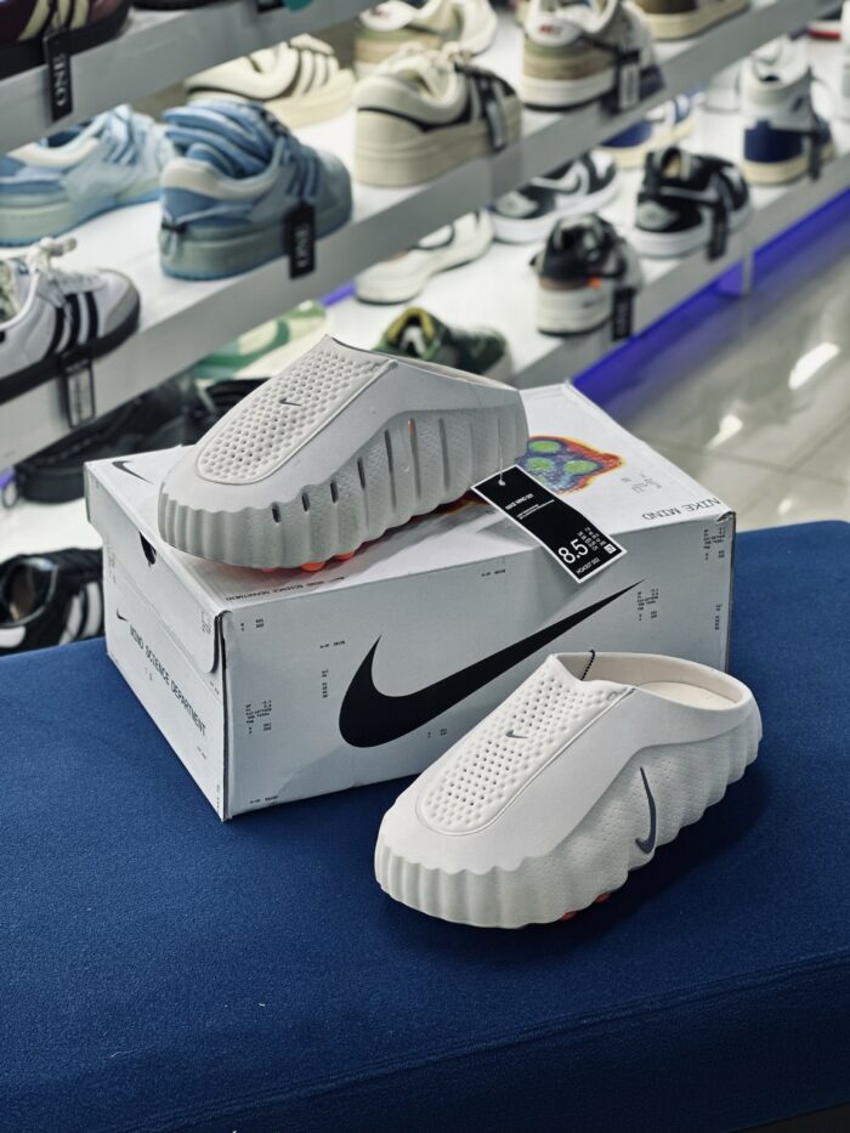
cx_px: 425
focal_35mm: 77
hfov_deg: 19.1
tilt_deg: -25.1
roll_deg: +0.2
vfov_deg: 25.3
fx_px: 2520
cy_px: 566
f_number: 2.8
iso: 125
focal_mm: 9
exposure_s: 1/100
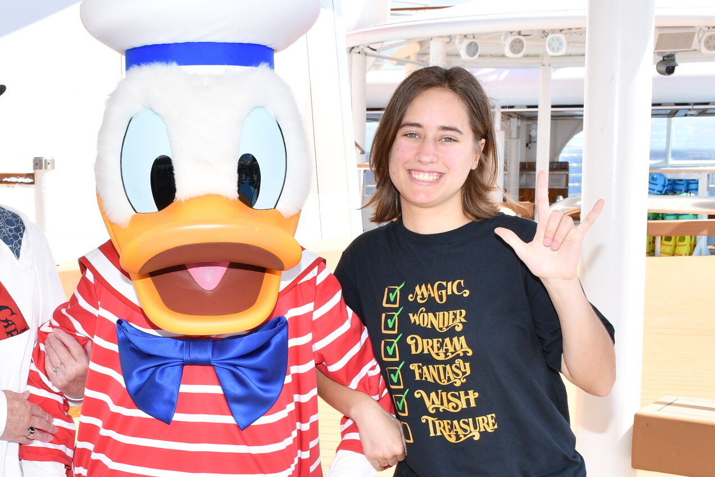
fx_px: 1271
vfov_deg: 21.1
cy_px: 346
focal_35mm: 64
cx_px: 198
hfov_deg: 31.0
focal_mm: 23
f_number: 10
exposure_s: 1/125
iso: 160
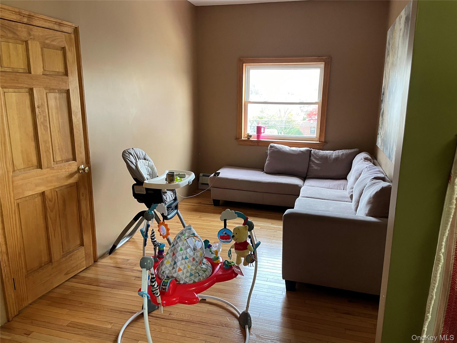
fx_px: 343
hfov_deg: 67.3
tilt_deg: -10.9
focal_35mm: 26
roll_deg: -0.3
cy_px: 172
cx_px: 228
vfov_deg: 53.1
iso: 250
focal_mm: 4.2
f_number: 1.6
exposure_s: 1/60
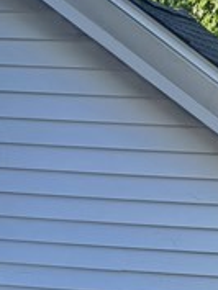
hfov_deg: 14.2
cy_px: 483
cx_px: 131
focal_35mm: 104
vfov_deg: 16.5
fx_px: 872
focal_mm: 5.23
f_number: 1.8
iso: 50
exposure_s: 1/132
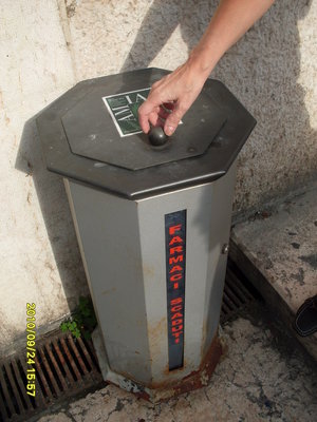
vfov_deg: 49.0
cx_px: 158
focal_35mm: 38
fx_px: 464
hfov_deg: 37.7
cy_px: 211
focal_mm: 6.3
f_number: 8.4
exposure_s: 1/125
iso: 80
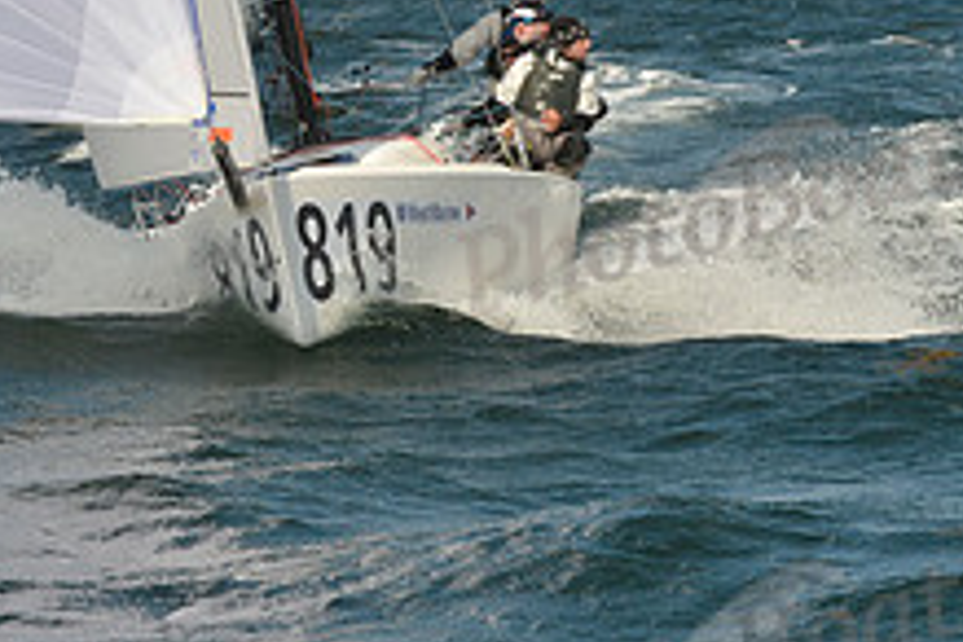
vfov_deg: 5.4
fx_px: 6740
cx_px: 233
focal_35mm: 252
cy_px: 37
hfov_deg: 8.2
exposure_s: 1/1000
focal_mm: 95
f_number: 14
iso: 400
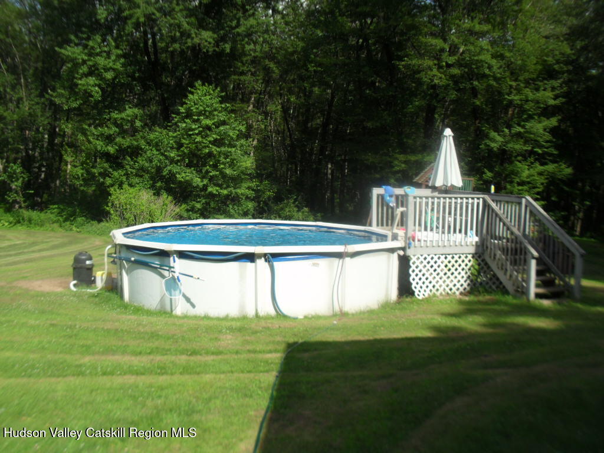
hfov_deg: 52.6
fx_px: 611
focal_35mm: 35
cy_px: 226
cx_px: 302
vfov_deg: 40.7
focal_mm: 6.3
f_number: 8.4
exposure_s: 1/125
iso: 100
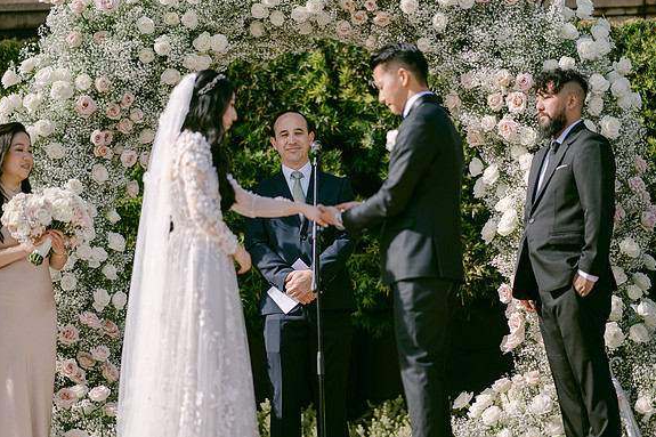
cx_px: 327
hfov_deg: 19.3
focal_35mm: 106
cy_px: 218
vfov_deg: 12.9
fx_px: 1931
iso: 100
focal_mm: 105
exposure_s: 1/5000
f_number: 1.4
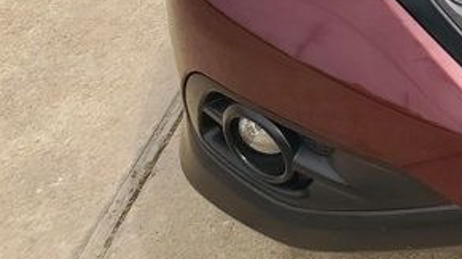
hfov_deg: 18.4
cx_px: 736
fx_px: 1225
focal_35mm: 100
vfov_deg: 10.8
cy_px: -289
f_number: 2.4
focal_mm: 4.3
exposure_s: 1/1019
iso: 50
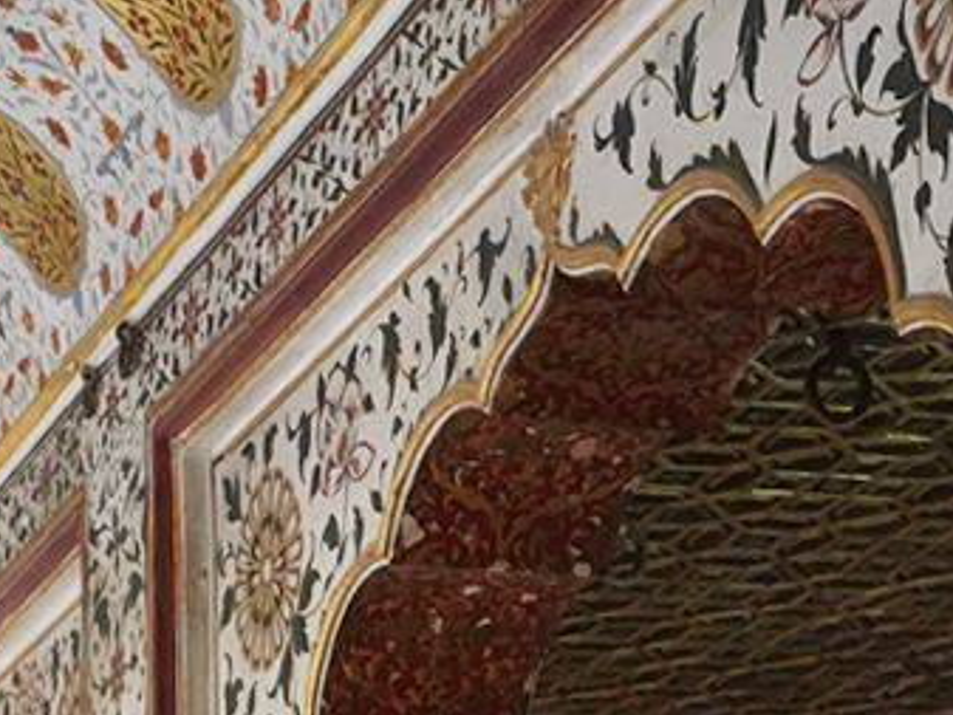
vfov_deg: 9.4
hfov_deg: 13.9
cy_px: 1837
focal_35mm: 137
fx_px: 3773
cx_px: -243
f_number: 5.6
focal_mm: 24
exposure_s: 1/80
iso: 3200
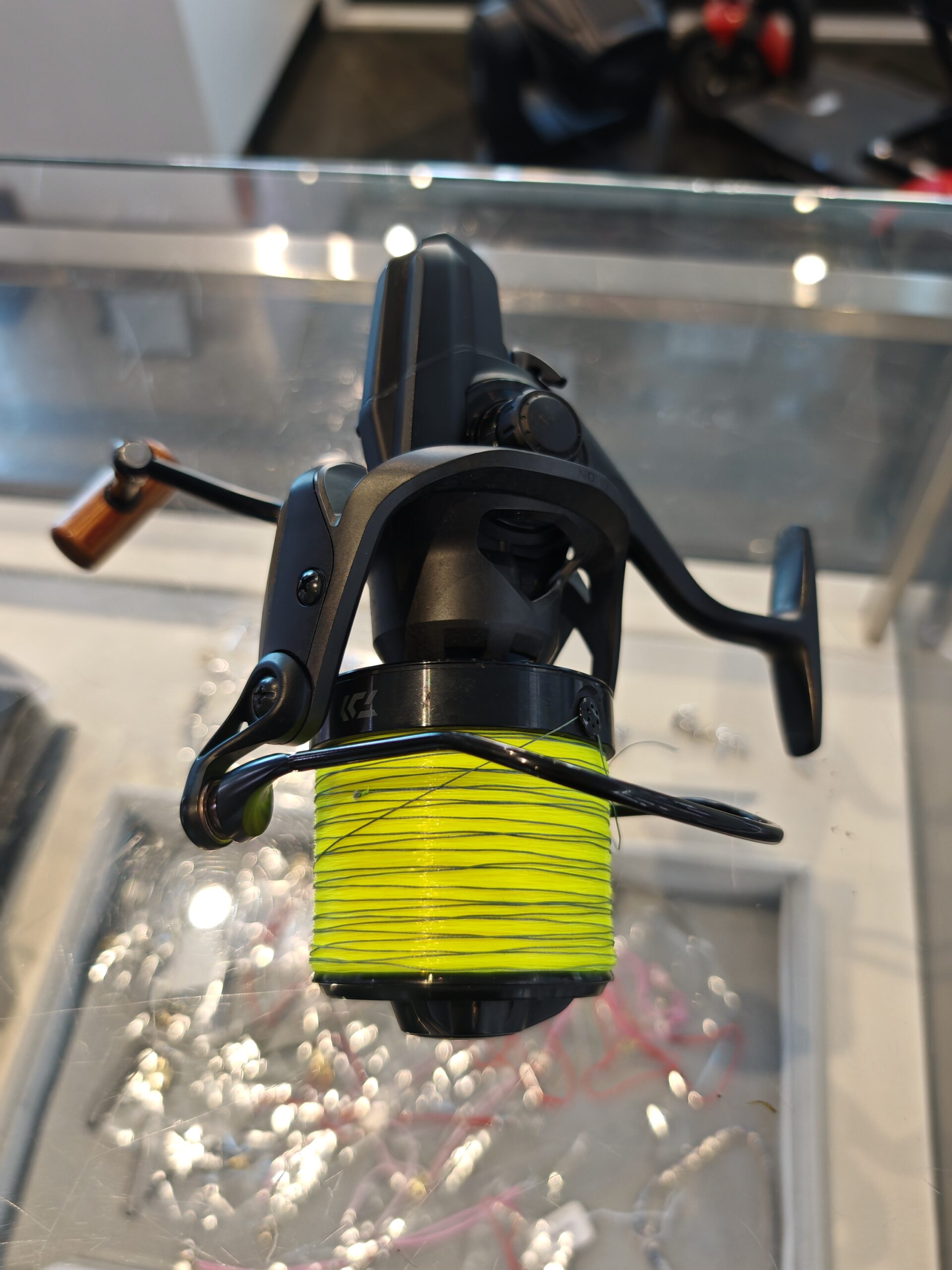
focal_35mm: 27
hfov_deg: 51.4
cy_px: 635
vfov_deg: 65.3
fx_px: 990
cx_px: 476
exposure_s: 1/100
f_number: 1.4
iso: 200
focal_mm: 6.83
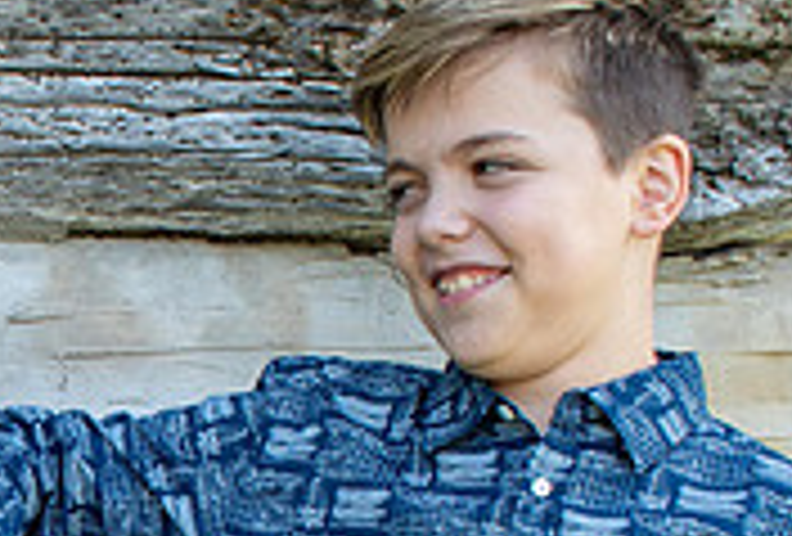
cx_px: -189
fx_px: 2430
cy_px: 634
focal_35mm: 110
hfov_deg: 17.5
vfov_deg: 12.3
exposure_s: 1/160
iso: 400
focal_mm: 20
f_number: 6.3
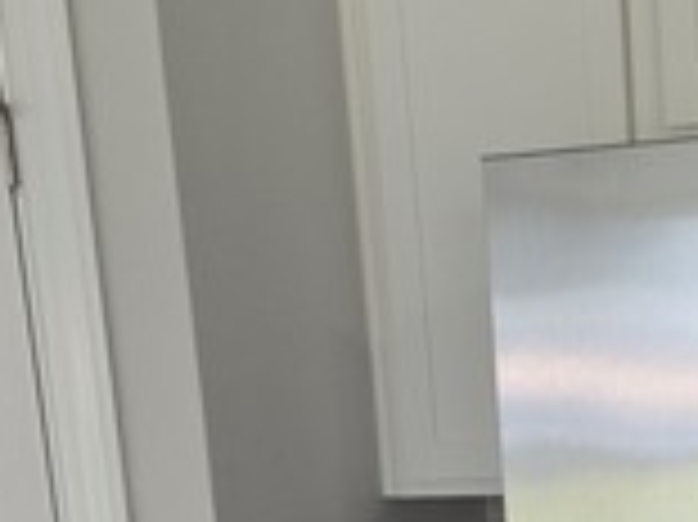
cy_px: 864
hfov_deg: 19.1
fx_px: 1995
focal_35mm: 99
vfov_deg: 13.7
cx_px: 750
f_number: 1.8
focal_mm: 5.4
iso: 160
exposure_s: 1/120
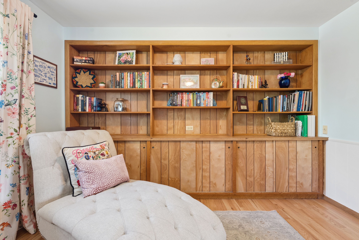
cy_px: 120
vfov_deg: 70.5
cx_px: 180
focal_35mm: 17
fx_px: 170
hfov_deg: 93.2
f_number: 9
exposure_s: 1/5
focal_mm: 17
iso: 500
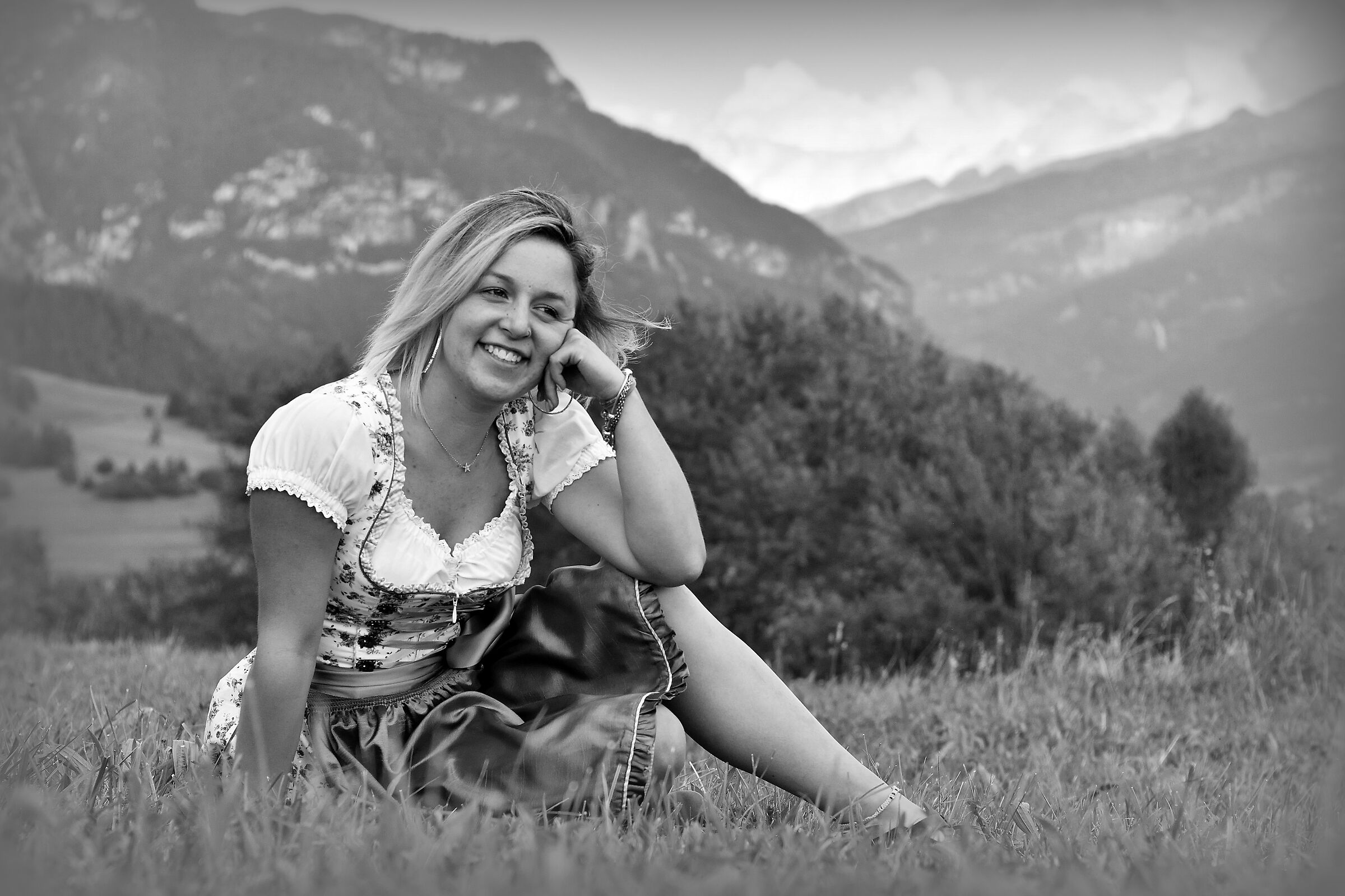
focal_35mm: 105
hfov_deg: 19.5
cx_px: 672
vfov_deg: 13.0
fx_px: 3923
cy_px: 448
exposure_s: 1/2000
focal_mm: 70
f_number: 5.6
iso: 800
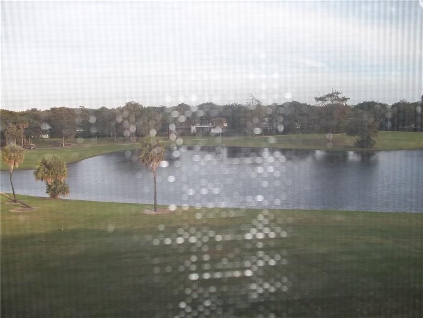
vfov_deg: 44.2
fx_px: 391
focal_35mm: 32
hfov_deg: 56.8
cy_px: 159
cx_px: 212
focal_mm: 5.7
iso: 80
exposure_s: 1/400
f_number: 2.9
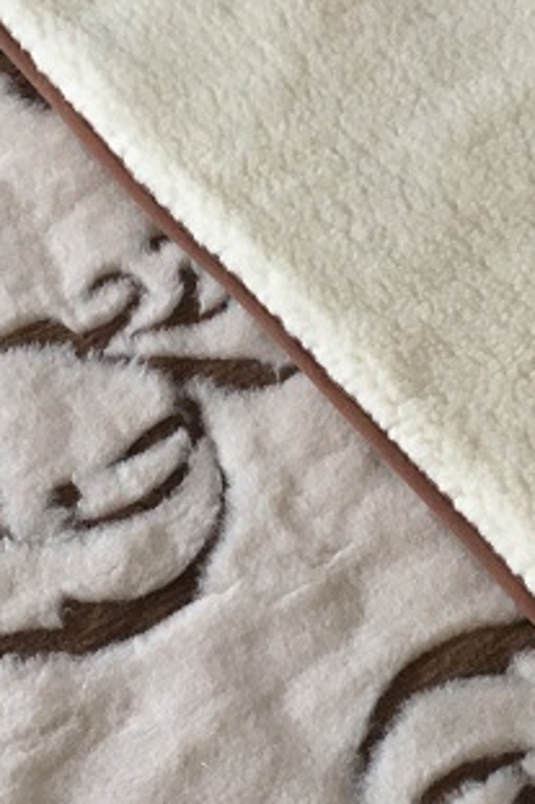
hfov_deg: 14.1
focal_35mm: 97
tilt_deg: -51.6
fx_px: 2165
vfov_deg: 21.0
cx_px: 251
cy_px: 341
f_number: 2.2
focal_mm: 4.15
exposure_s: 1/33
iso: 125
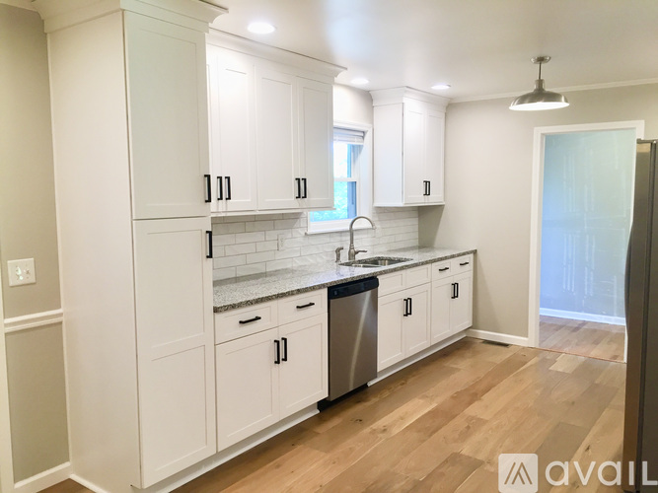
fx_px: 551
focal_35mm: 29
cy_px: 246
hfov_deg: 61.7
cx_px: 329
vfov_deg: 48.2
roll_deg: -1.5
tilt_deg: -7.4
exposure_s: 1/40
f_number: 2.2
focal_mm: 4.15
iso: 32
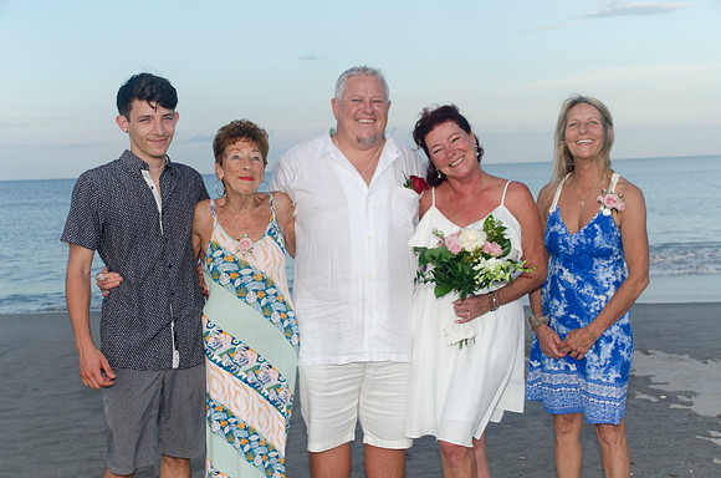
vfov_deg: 25.6
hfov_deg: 37.9
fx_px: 1049
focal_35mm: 52
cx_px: 360
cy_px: 239
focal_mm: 35
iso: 200
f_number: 6.3
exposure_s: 1/250
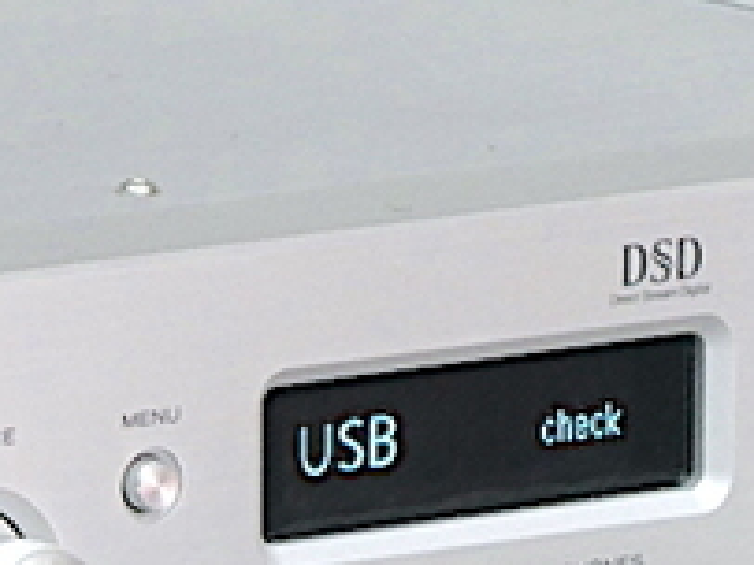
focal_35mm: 874
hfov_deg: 2.3
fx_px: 19026
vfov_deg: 1.7
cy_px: 364
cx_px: -163
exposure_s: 1/8
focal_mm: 33.2
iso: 200
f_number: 5.6
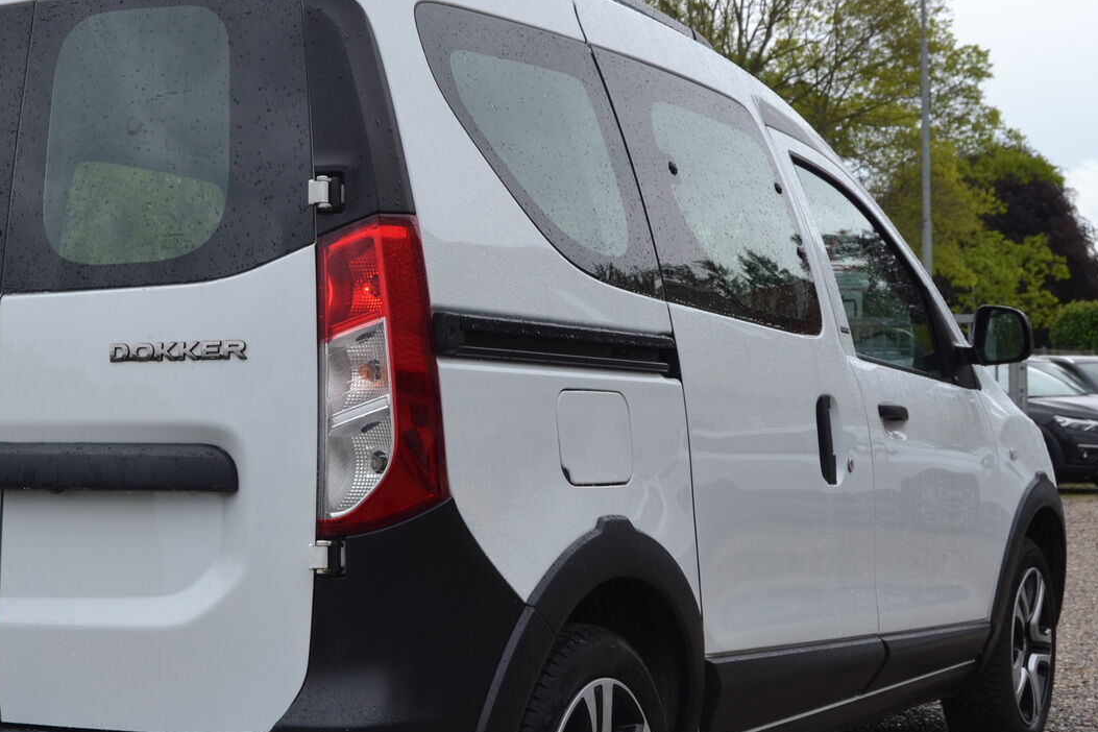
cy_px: 447
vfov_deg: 21.6
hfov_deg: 31.6
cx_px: 325
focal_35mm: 63
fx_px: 1919
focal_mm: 23
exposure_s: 1/200
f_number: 7.1
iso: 100
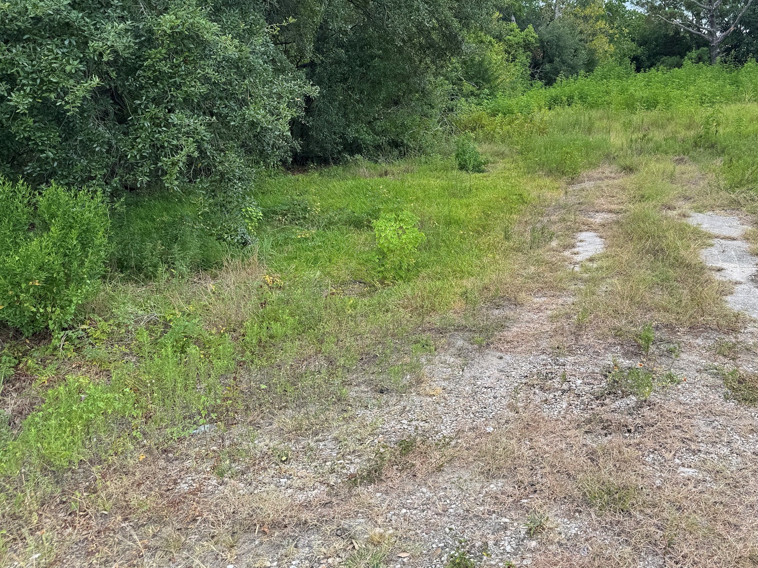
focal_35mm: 31
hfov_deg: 57.7
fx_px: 679
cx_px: 467
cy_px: 209
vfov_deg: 45.0
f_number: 1.78
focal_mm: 6.76
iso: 80
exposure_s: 1/832
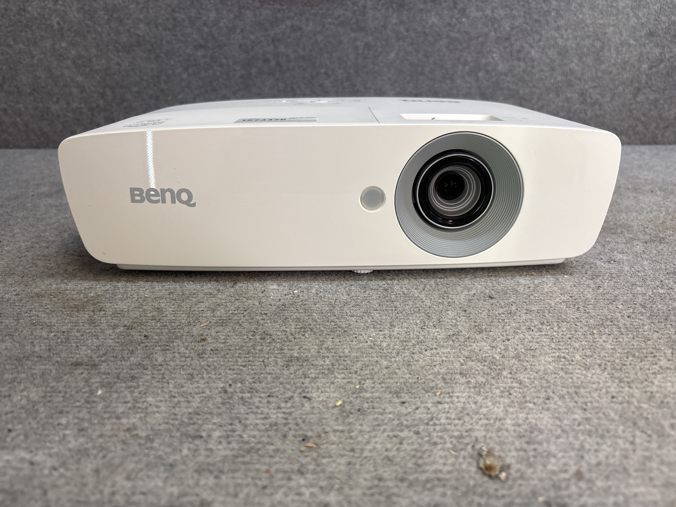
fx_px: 508
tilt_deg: -20.7
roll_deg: +0.6
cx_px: 338
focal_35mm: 26
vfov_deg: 53.1
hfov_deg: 67.3
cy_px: 254
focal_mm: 5.96
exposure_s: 1/100
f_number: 1.6
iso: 100
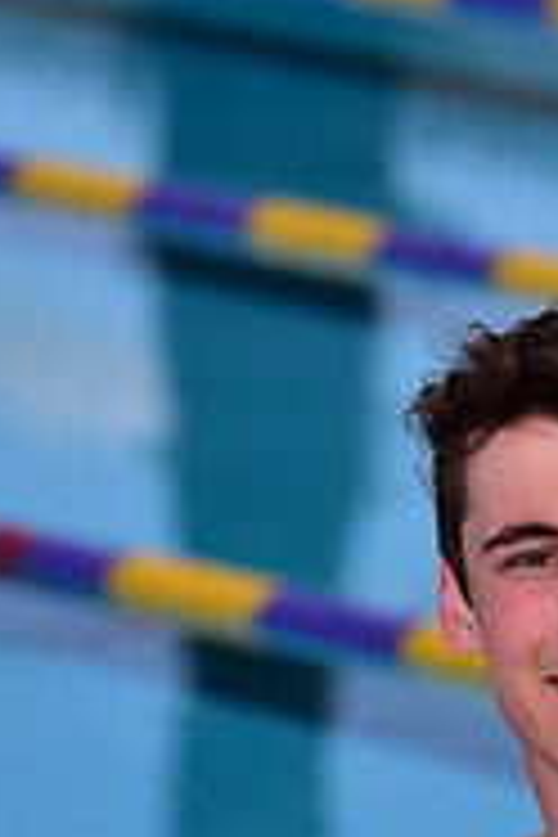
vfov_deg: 4.0
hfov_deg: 2.7
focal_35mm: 515
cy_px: 1107
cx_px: 619
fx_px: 11973
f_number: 6.3
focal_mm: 165
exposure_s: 1/250
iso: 80
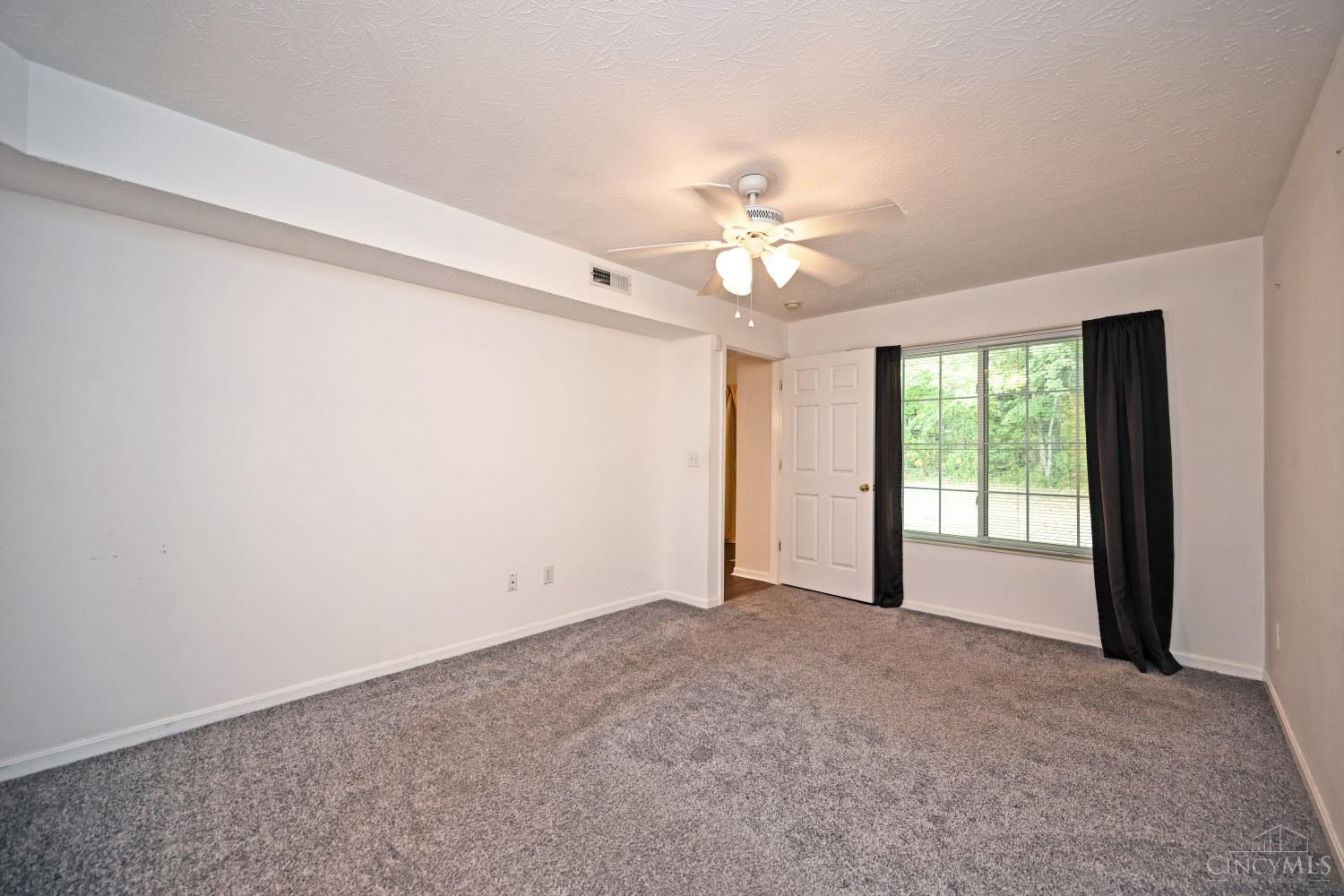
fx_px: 523
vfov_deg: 81.2
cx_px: 672
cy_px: 448
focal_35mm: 14
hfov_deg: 104.3
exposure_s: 1/60
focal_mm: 14
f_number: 4
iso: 500
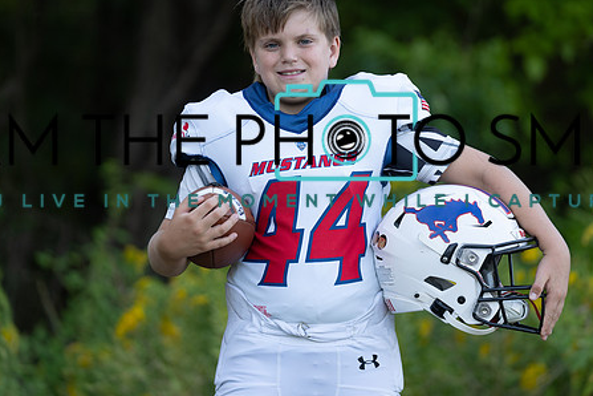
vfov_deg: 6.6
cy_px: 143
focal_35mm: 209
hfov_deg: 9.8
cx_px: 305
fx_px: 3442
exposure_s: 1/320
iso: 250
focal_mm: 161
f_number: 2.8
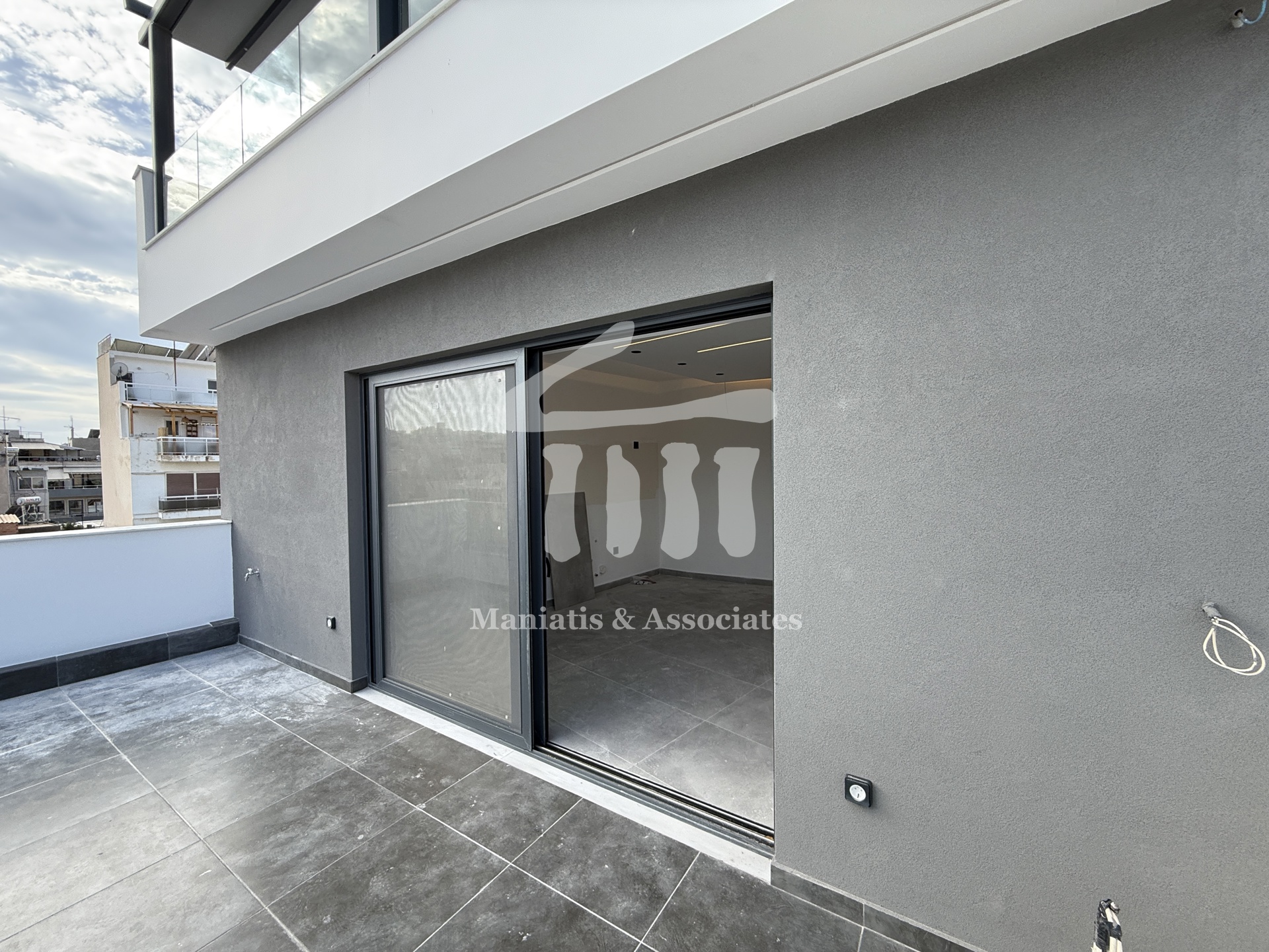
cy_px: 476
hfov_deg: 102.1
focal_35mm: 14
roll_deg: +0.2
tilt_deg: -0.4
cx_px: 634
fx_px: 513
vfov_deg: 85.7
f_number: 2.2
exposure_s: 1/365
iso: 50
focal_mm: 2.22
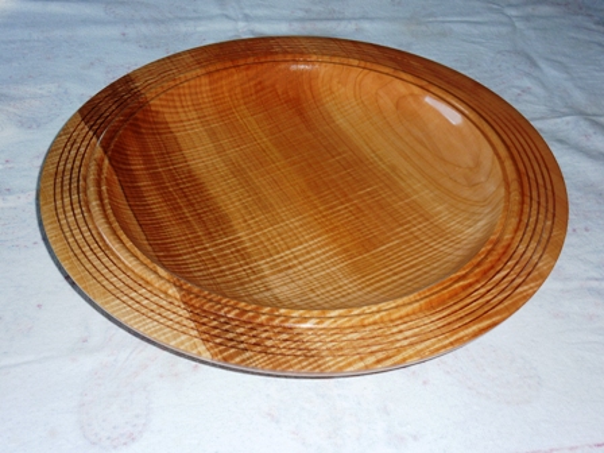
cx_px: 302
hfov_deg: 44.8
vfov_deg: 34.3
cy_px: 226
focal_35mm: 42
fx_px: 733
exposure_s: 1/30
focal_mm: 6.9
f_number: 3.7
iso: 100
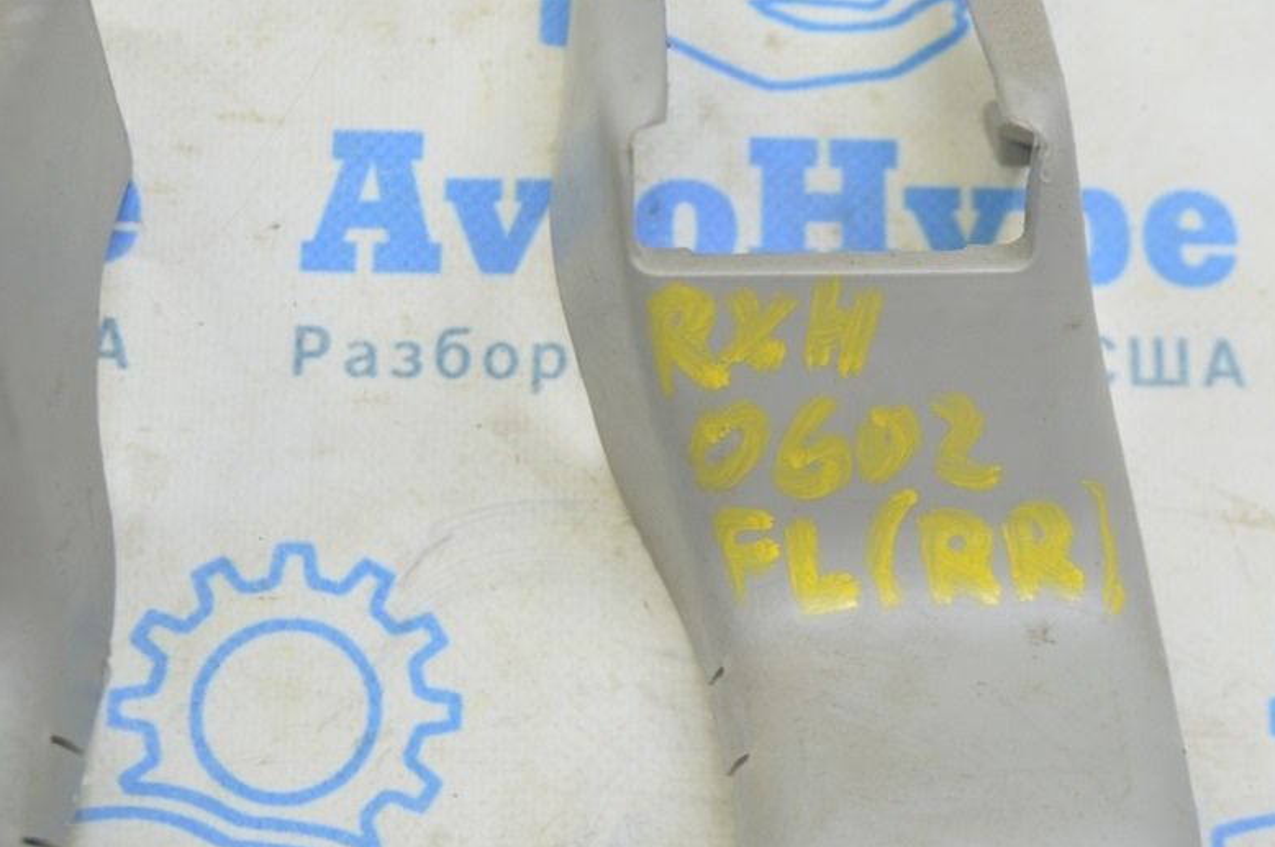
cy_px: 360
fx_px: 2795
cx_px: 836
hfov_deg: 25.6
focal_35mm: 79
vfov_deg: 17.2
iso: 400
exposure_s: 1/20
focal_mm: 40
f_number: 5.6
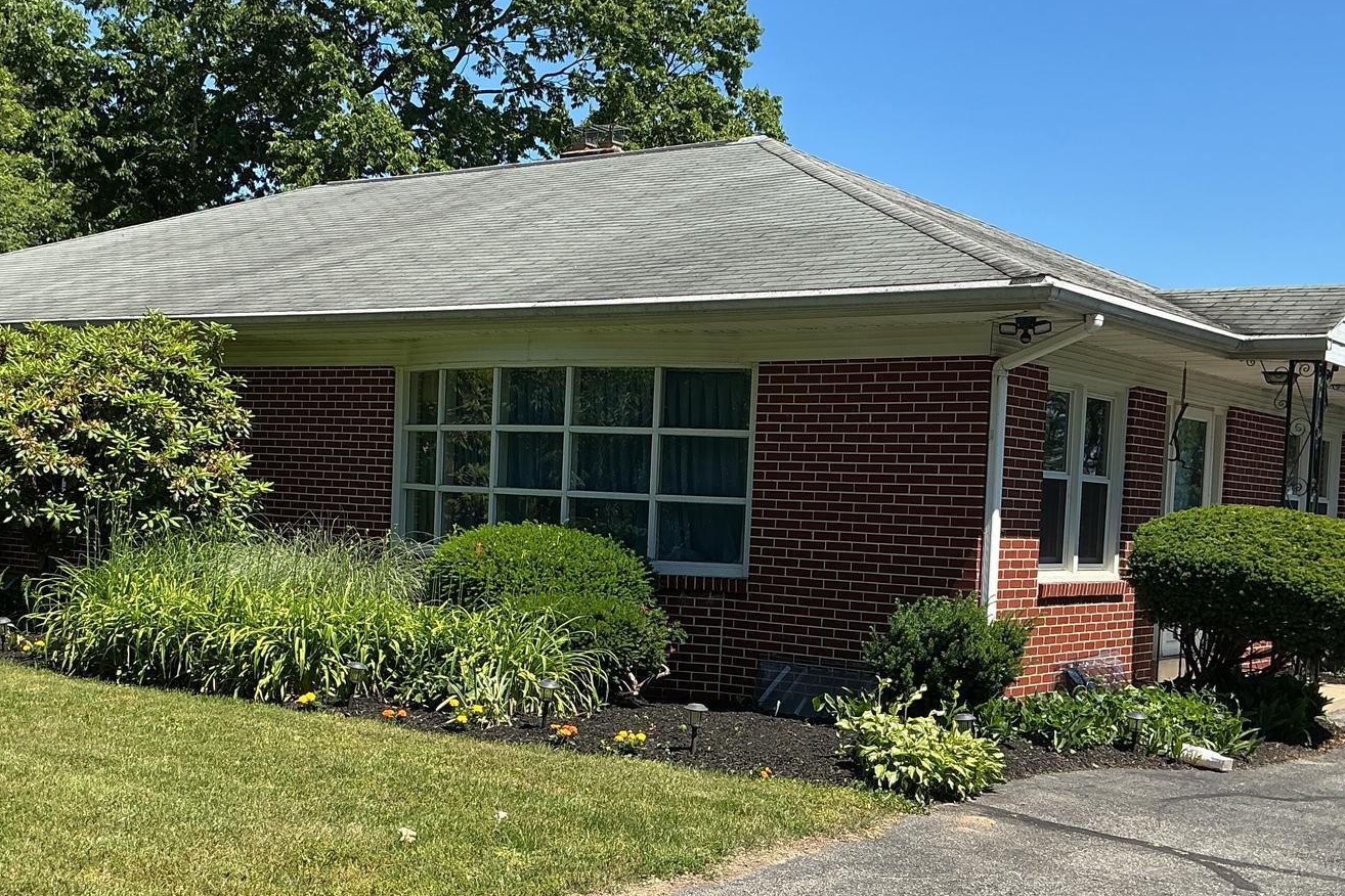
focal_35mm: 47
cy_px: 552
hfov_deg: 41.9
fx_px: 1756
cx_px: 613
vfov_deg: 28.6
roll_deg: -2.1
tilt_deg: -1.8
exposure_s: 1/1279
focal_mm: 3
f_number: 1.8
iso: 25
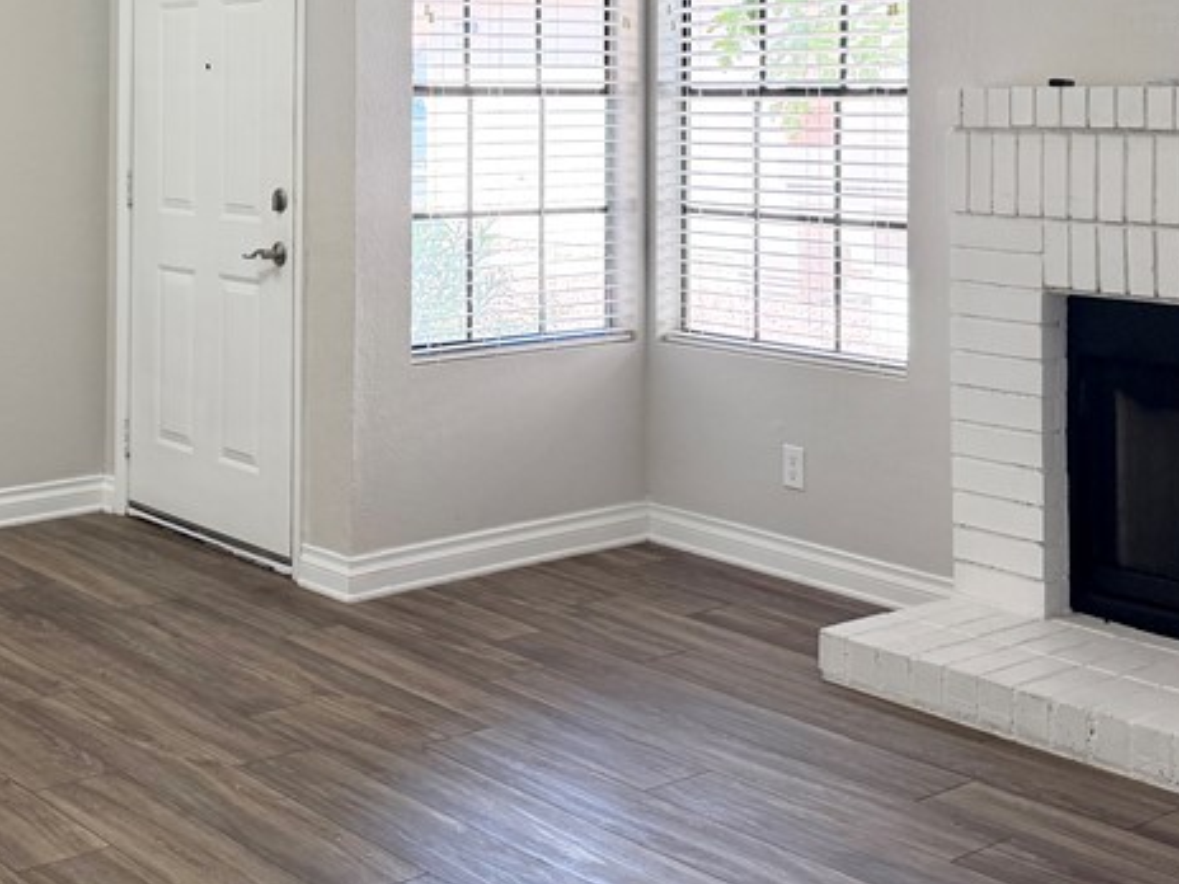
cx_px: 320
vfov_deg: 26.5
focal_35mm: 53
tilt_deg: +0.4
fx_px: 1805
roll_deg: -0.5
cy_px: 74
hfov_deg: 35.5
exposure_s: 1/193
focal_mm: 6.76
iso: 100
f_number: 1.78
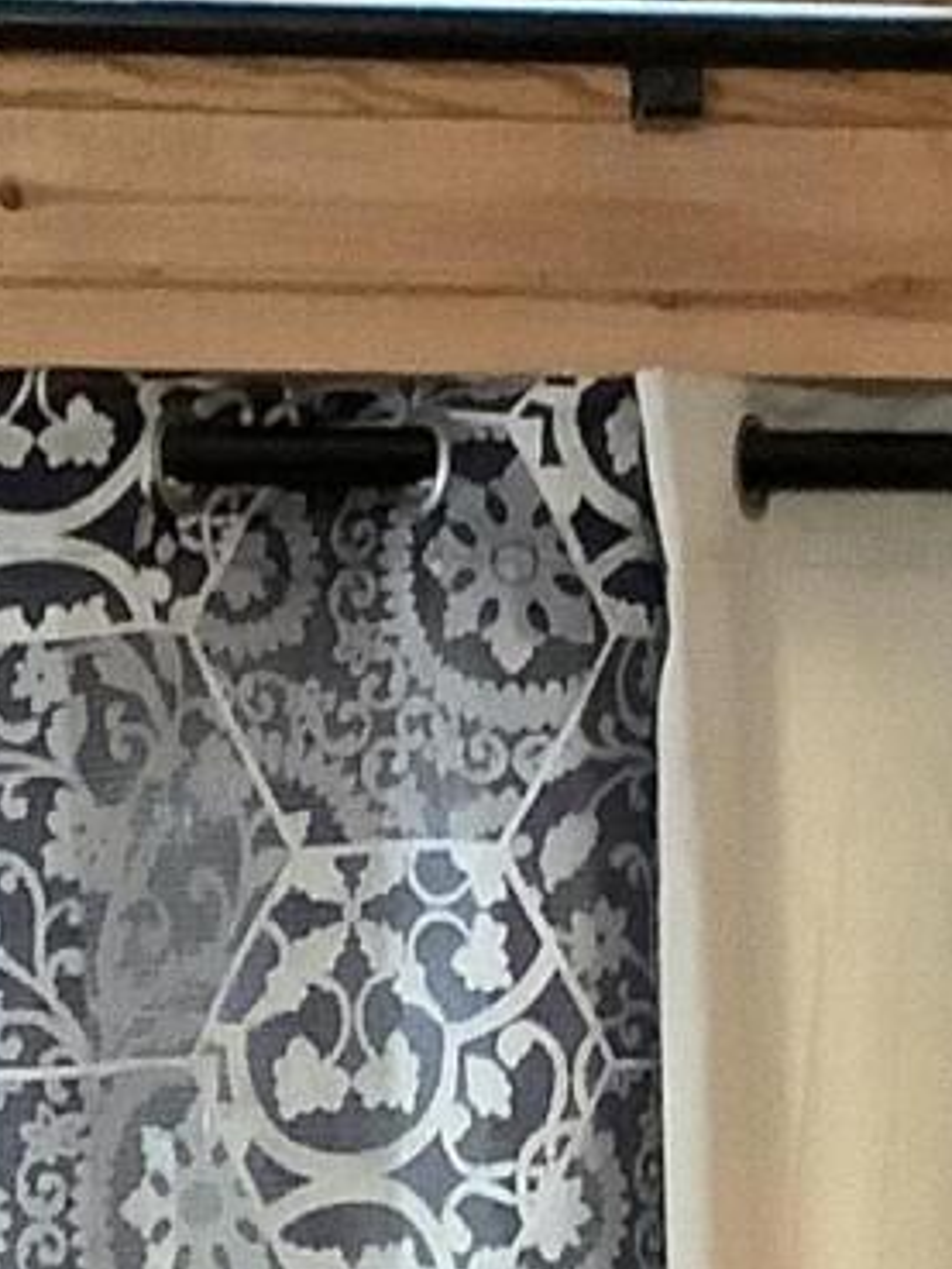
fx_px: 6157
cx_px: 959
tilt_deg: -0.6
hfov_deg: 8.8
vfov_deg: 11.6
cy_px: 1279
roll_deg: +0.3
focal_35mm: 168
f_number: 2.4
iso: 400
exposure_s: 1/33
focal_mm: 3.3
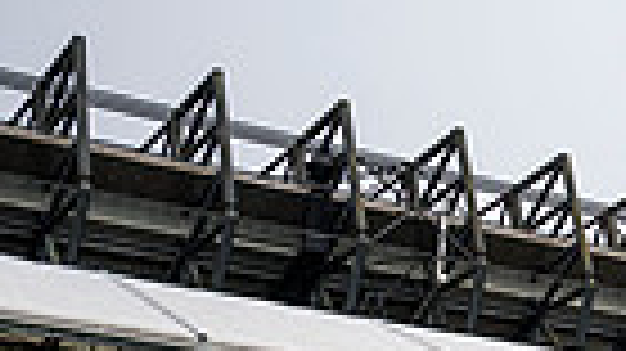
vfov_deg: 11.3
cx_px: 1266
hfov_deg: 15.8
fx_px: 1742
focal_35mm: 105
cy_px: 403
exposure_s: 1/2000
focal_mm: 24
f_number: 3.2
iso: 1000
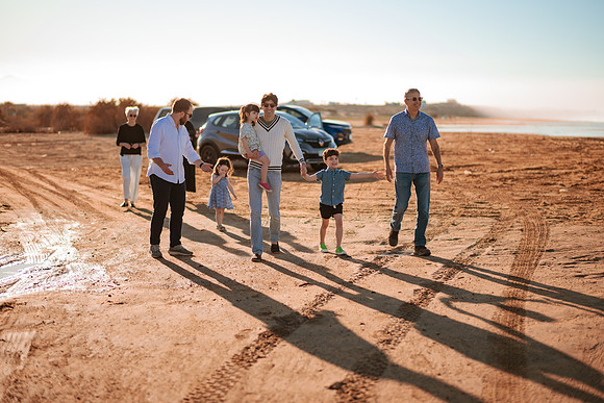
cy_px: 202
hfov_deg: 34.5
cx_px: 302
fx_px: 973
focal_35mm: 58
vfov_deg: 23.4
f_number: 1.4
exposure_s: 1/4000
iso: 50
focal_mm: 58
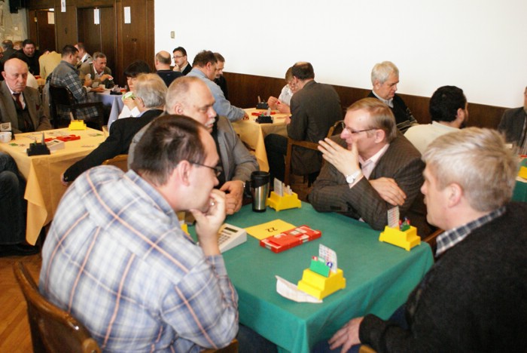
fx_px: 483
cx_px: 264
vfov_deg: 40.0
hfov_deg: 57.2
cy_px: 176
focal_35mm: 33
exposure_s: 1/50
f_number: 4
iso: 1600
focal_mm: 22
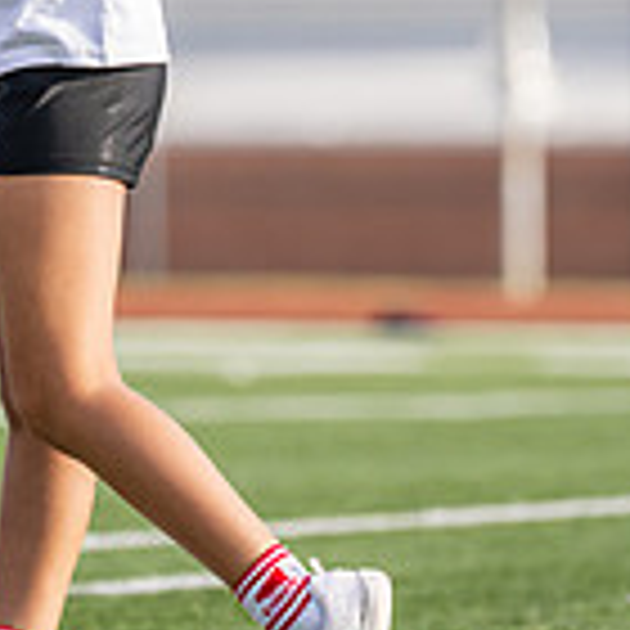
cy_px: -86
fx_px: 13116
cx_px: 45
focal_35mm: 637
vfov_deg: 2.7
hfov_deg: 2.8
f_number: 2.8
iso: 250
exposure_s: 1/3200
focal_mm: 157
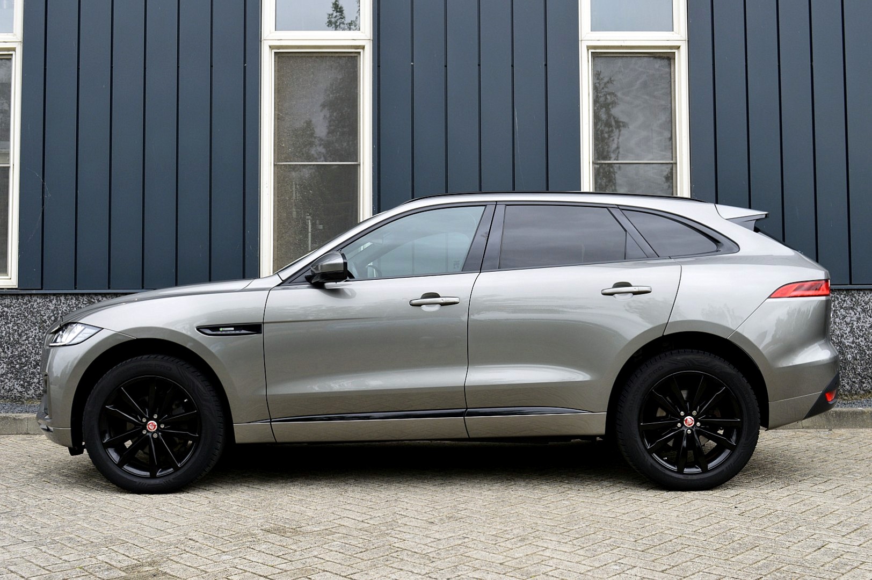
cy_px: 290
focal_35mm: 39
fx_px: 944
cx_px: 436
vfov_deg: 34.2
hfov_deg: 49.6
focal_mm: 26
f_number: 9
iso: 400
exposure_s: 1/125
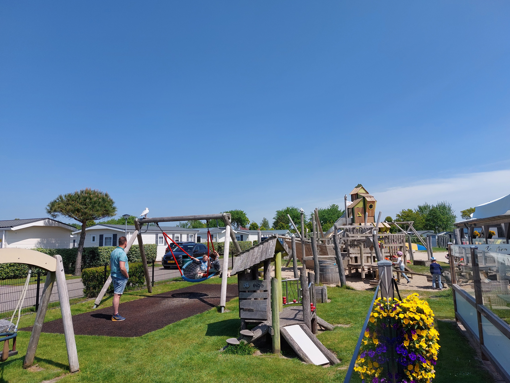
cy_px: 192
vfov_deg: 54.9
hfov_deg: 69.4
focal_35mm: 25
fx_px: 368
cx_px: 255
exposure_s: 1/1667
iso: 25
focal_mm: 5.23
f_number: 1.8
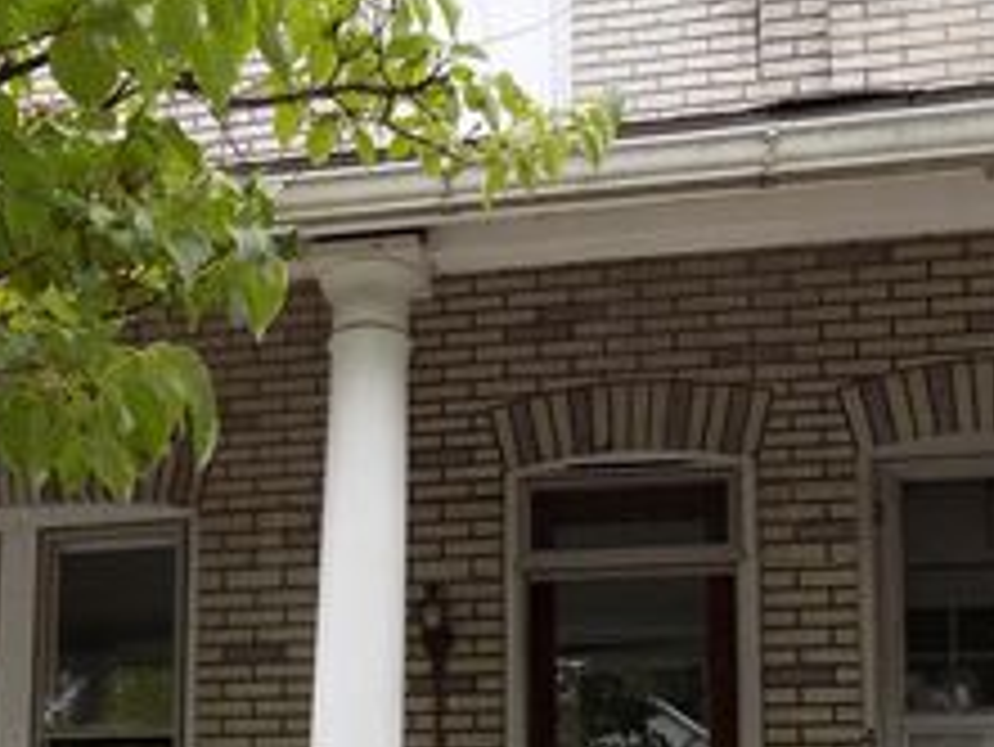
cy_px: 817
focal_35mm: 52
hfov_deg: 36.1
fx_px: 1494
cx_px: 270
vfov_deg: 26.0
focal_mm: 4
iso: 80
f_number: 3.1
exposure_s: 1/160
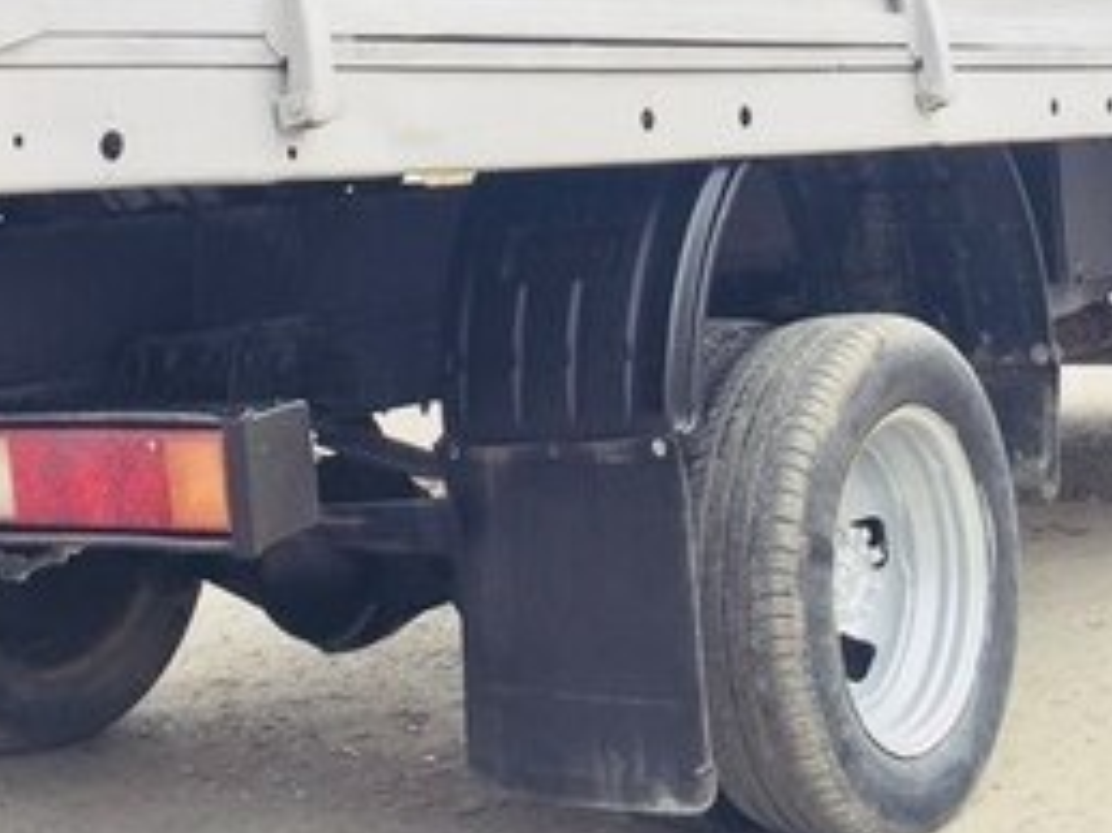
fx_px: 2376
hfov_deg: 26.2
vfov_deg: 19.0
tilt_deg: +5.5
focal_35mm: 74
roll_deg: +2.7
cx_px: 717
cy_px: -122
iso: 32
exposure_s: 1/488
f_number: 2.2
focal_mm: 4.15
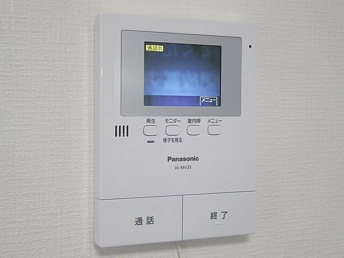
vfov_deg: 26.6
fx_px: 547
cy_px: 129
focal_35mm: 55
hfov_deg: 34.9
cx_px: 172
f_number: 3.7
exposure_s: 1/80
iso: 640
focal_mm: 9.8
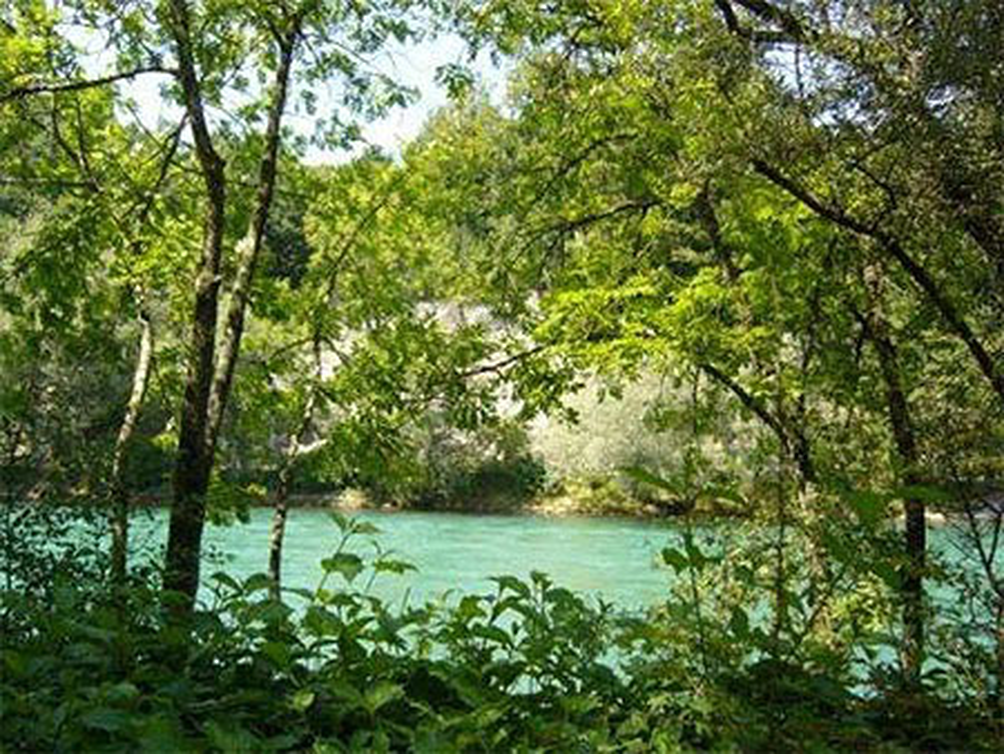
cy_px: 377
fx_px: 1016
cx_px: 502
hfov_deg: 52.6
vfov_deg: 40.7
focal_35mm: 35
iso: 80
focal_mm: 5.8
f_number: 2.8
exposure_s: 1/250
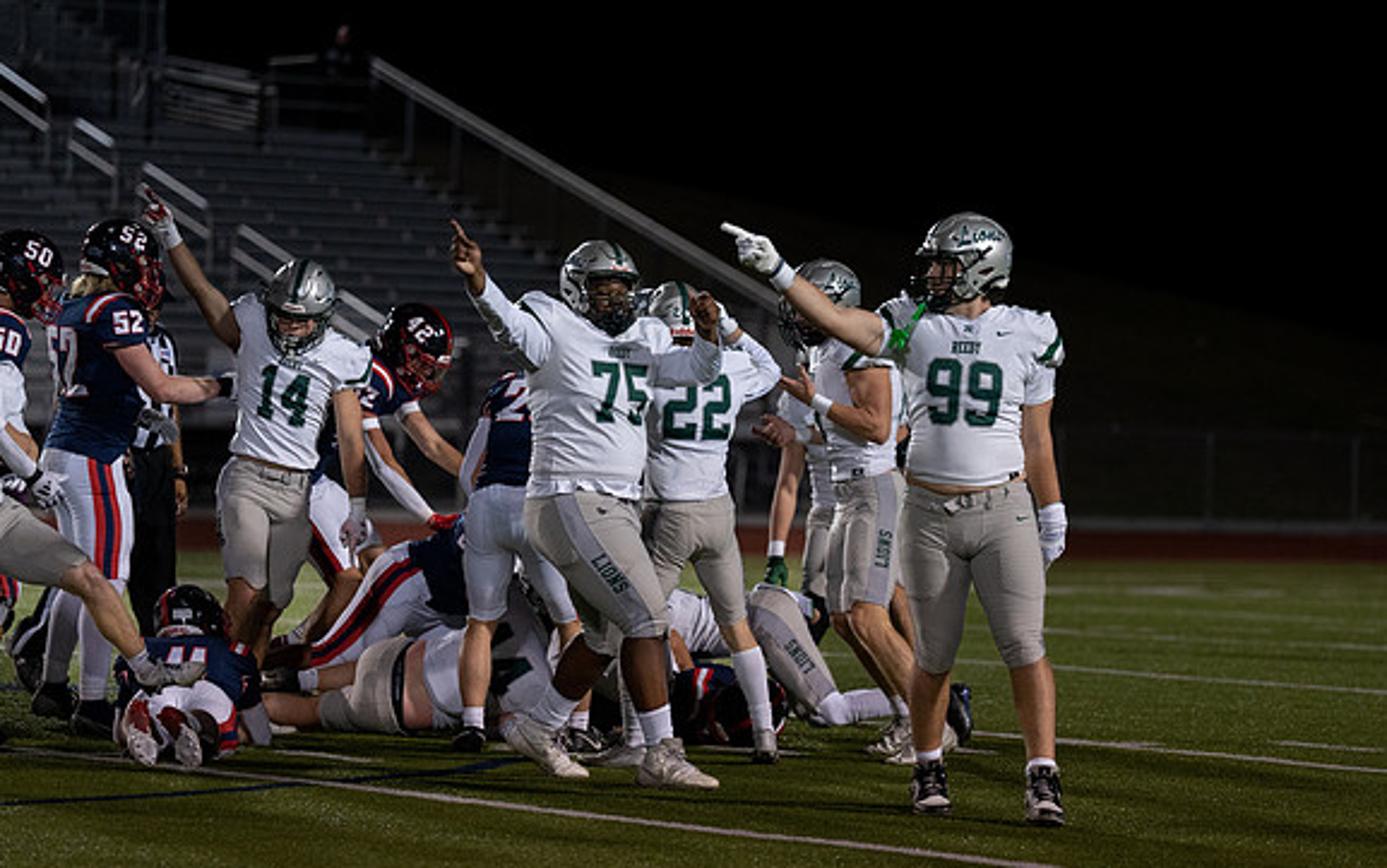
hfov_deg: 12.1
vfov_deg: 7.6
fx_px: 6541
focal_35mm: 173
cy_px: 474
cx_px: 752
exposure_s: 1/1000
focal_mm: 155
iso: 1600
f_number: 2.8
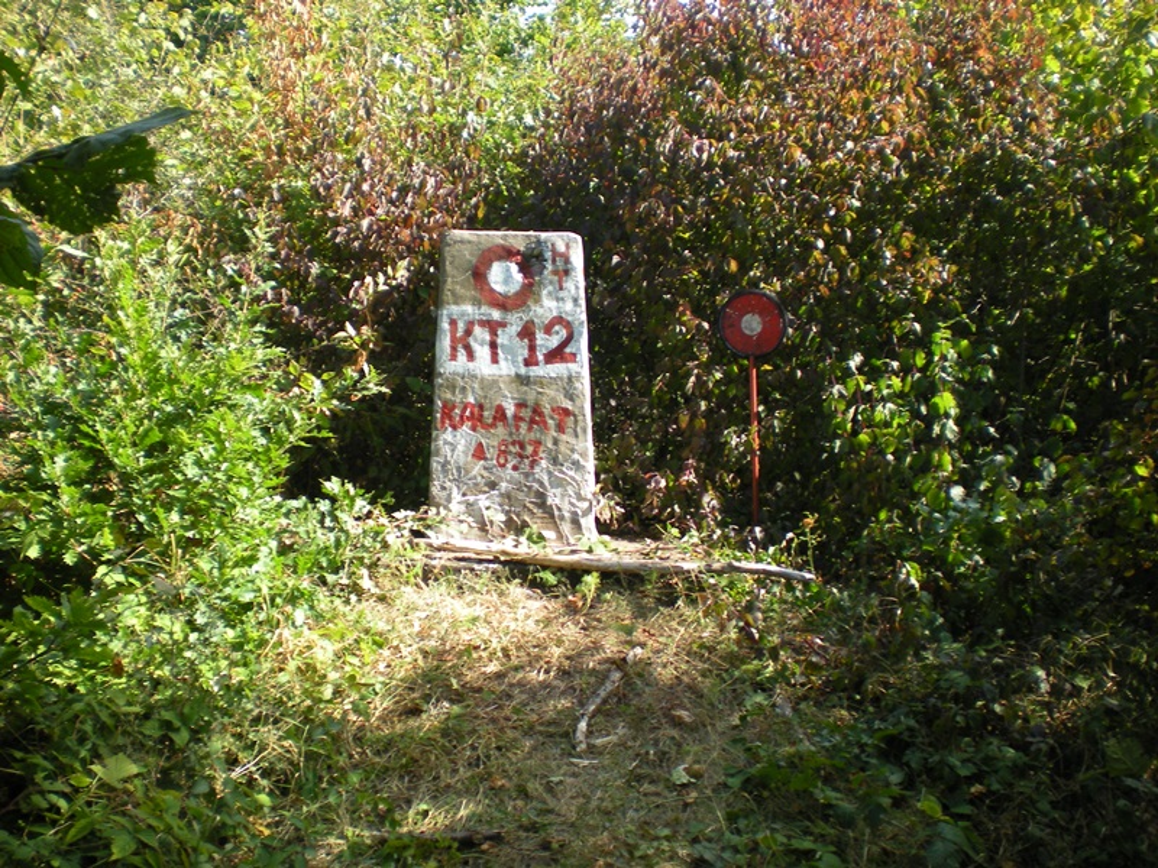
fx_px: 1271
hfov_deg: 49.0
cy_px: 434
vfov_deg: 37.7
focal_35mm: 38
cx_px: 579
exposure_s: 1/187
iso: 64
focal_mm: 6.3
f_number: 3.1
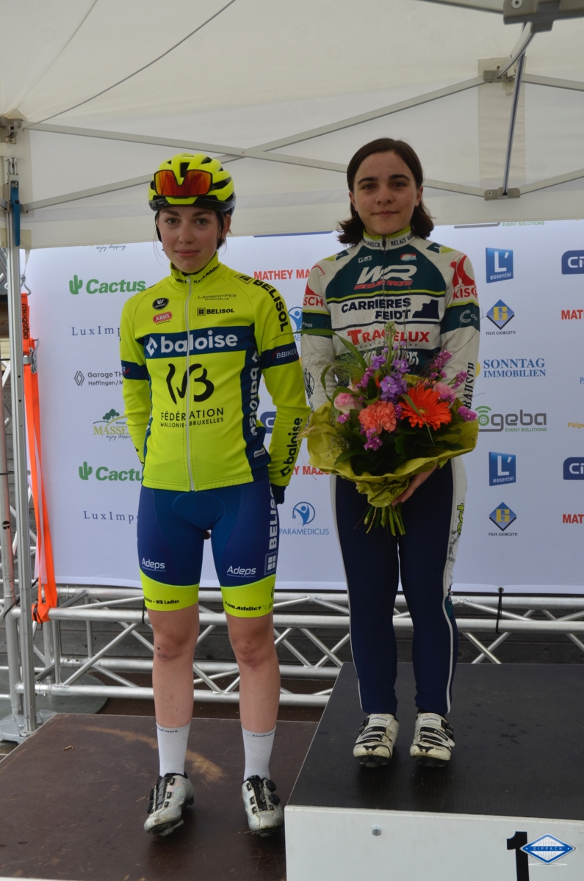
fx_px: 916
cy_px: 440
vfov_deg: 51.4
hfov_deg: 35.3
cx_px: 292
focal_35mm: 38
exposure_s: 1/125
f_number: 5.6
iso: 200
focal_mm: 25
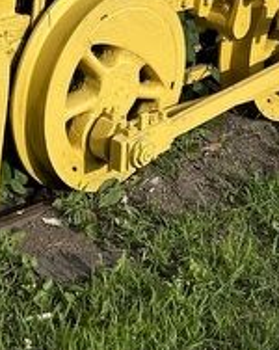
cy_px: -47
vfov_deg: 17.2
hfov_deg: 13.9
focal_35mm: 108
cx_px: -48
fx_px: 1117
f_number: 1.5
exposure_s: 1/4630
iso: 50
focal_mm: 5.7
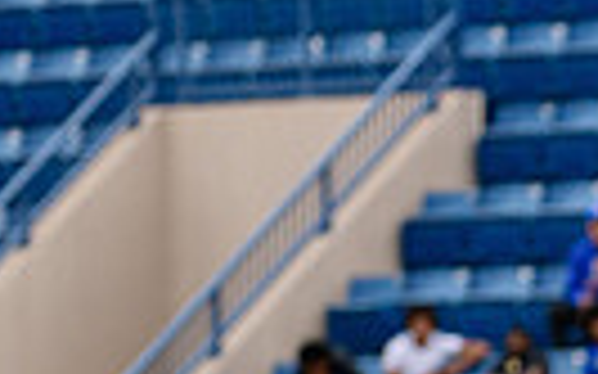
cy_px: 791
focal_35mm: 710
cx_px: 1156
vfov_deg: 1.8
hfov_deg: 2.9
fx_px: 11566
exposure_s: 1/800
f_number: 3.5
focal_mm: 160
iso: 320
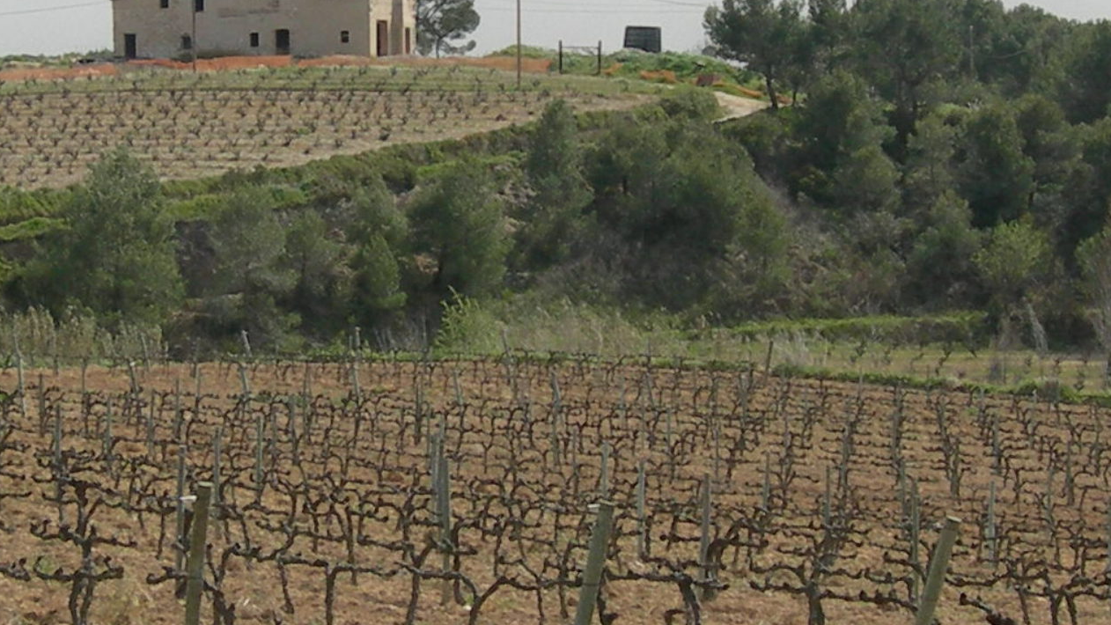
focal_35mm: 42
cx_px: 552
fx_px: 1237
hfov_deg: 48.4
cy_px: 301
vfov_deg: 28.3
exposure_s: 1/556
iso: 50
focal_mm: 7.8
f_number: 4.8
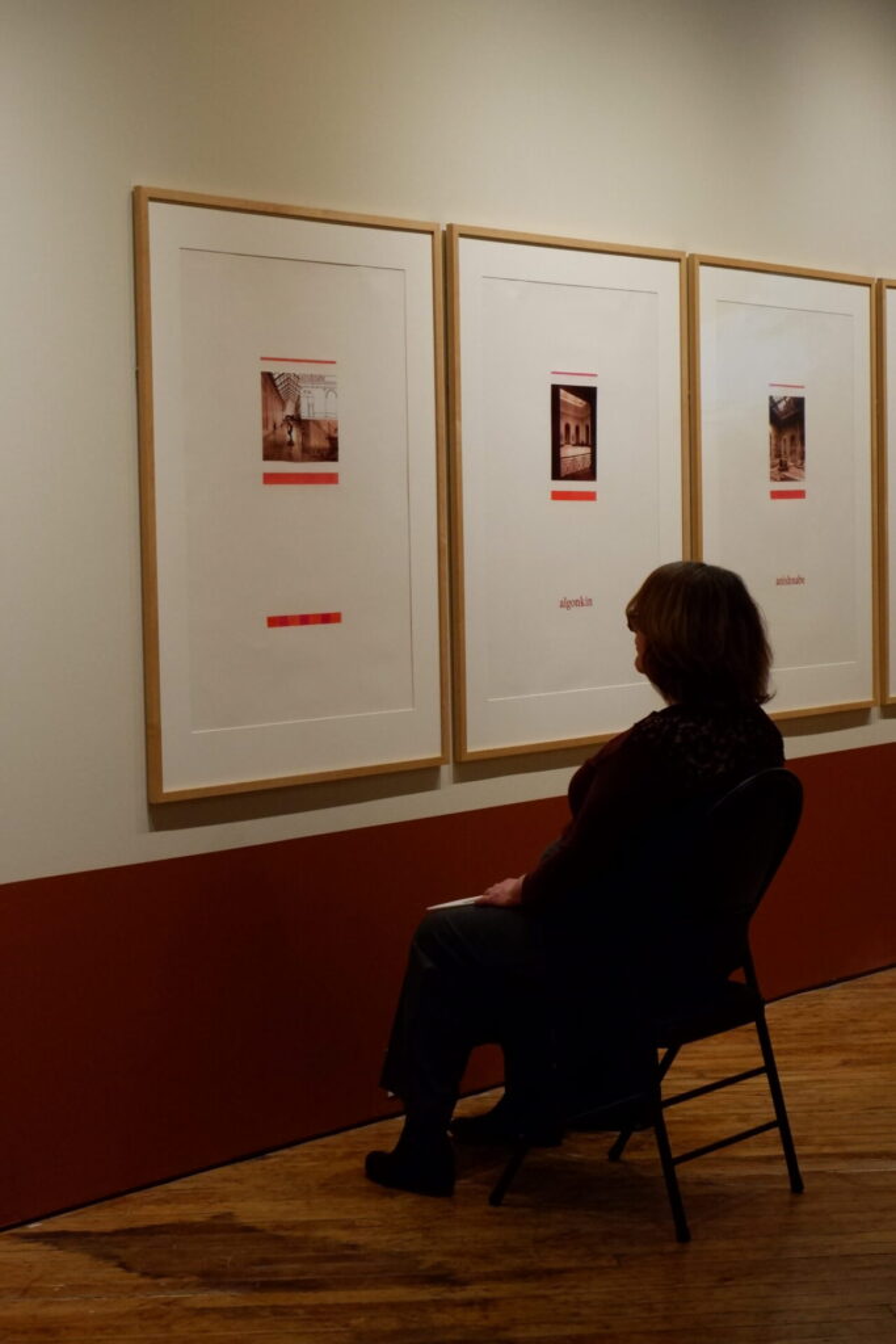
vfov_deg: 31.0
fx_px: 2426
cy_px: 672
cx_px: 448
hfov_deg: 20.9
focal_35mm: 65
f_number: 5.6
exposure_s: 1/40
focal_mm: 43.2
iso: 3200
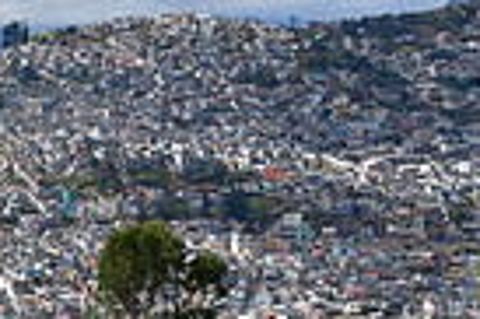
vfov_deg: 6.7
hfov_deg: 9.6
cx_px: -399
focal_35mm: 203
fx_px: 2703
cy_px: 198
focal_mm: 32
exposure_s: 1/1250
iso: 250
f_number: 10
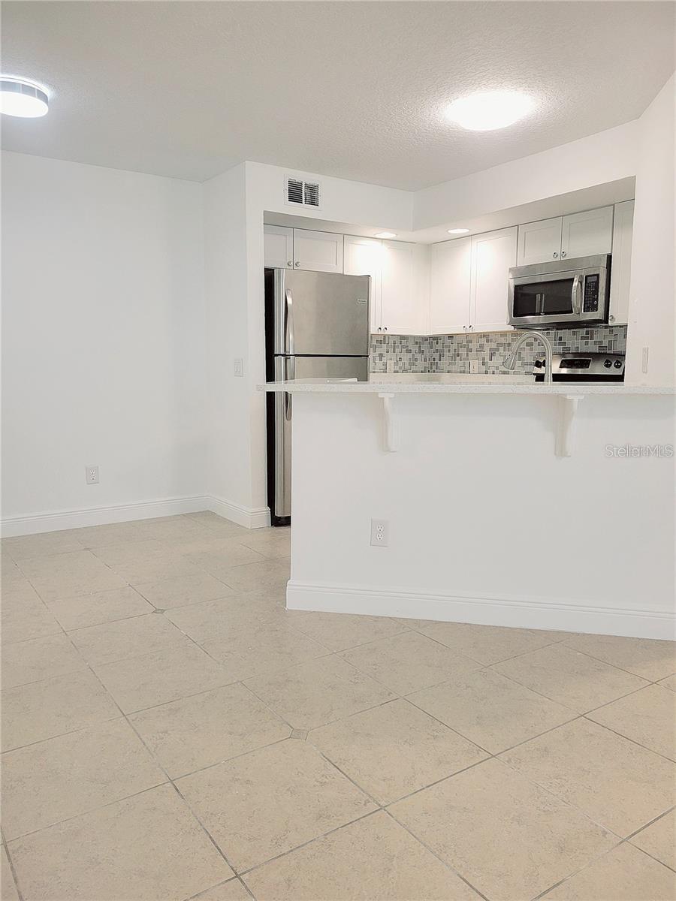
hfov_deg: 53.1
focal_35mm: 26
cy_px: 450
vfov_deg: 67.3
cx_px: 338
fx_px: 677
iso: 250
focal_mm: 5.4
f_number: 1.8
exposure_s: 1/120
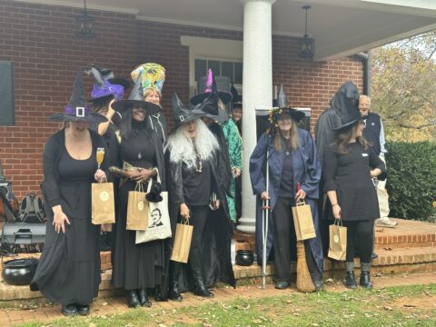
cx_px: 218
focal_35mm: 48
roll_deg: -0.3
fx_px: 605
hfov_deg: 39.7
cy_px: 164
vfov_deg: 30.3
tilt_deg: -0.4
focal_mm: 6.86
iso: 64
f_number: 1.78
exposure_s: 1/212
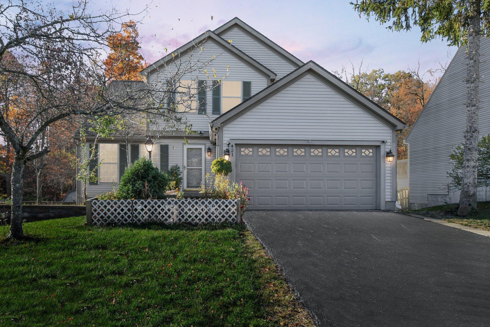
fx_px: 327
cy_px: 164
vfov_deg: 53.1
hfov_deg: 73.7
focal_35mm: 24
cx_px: 245
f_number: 6.3
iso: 640
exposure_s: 1/500
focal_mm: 16
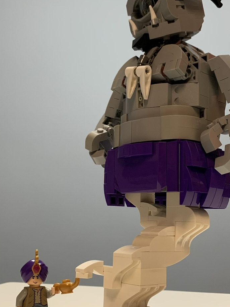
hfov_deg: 39.6
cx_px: 123
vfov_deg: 51.3
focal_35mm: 36
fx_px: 319
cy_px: 140
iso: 100
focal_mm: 4.25
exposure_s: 1/100
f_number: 1.8
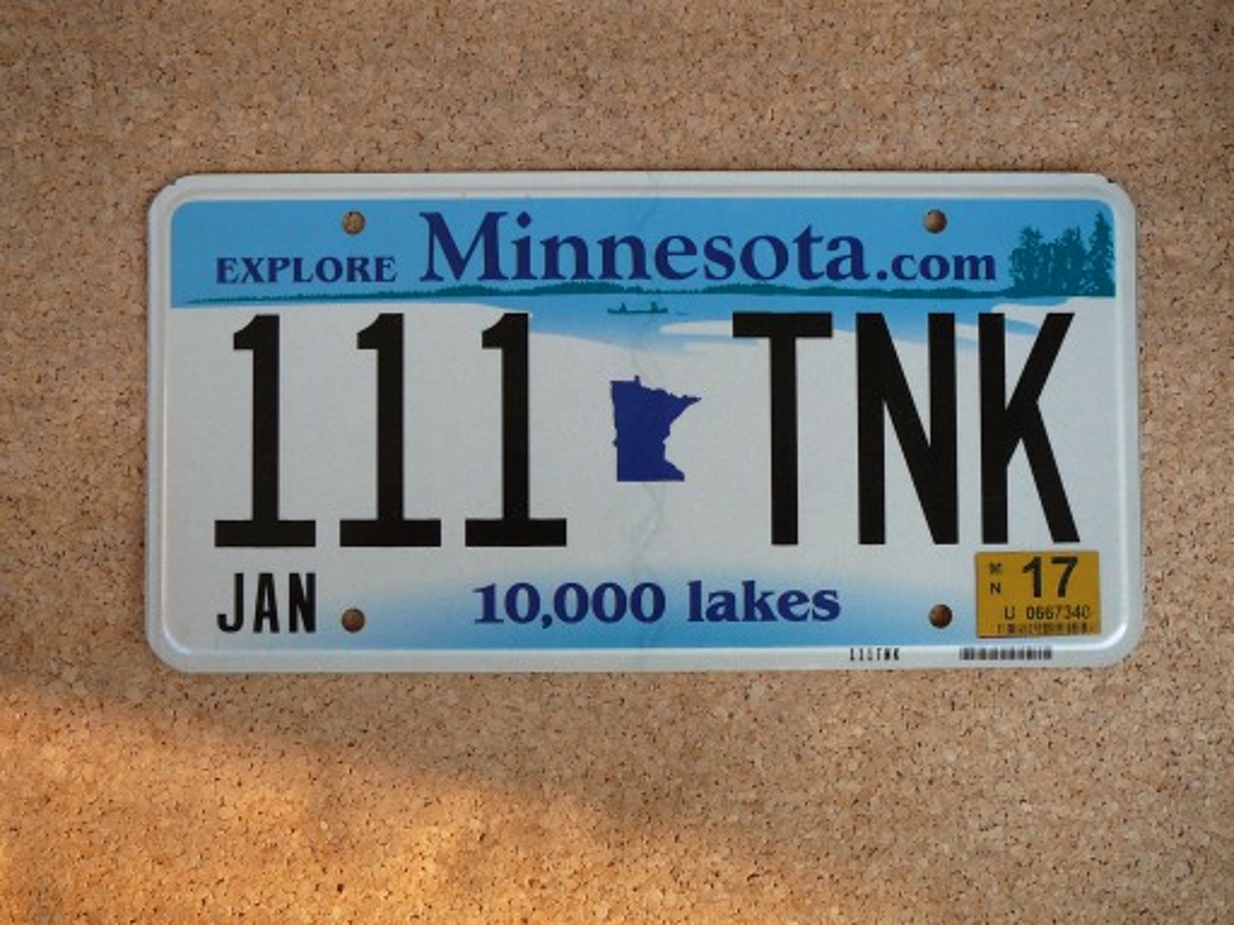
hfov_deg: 52.6
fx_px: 1248
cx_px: 617
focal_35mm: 35
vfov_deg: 40.7
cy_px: 462
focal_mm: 5.2
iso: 80
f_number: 2.8
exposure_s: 1/100
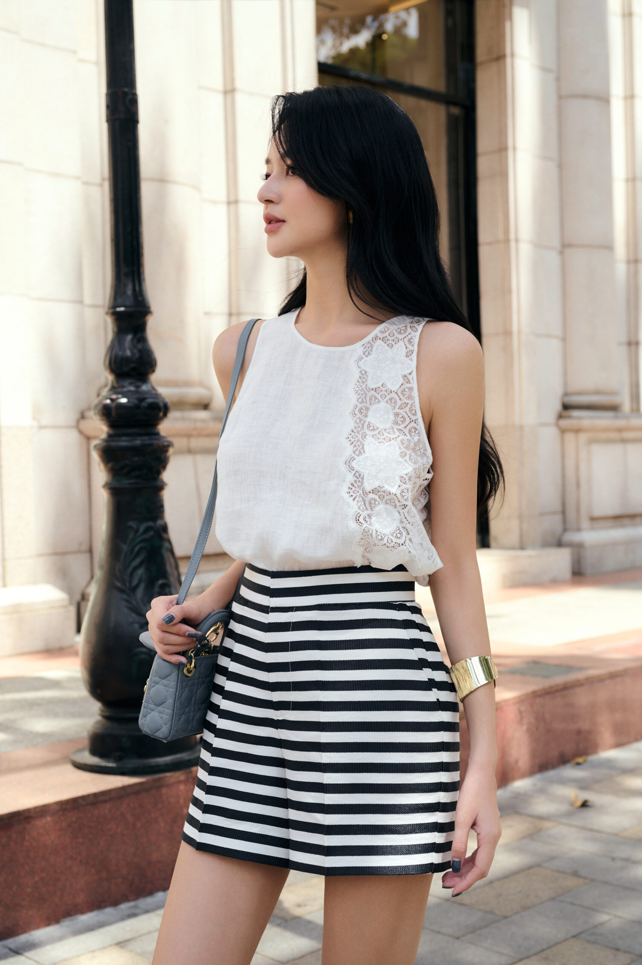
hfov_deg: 28.0
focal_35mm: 48
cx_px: 321
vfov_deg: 41.1
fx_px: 1286
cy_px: 482
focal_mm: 48
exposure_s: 1/125
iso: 100
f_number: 5.6
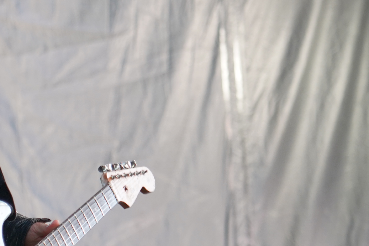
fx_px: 3638
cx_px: -98
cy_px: 89
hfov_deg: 5.8
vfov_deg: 3.9
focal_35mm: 355
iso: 640
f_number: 4
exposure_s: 1/160
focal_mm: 105
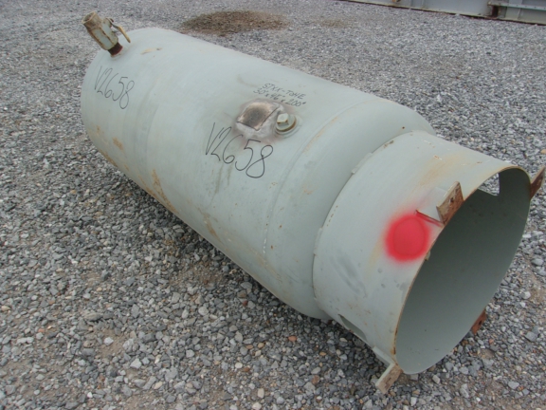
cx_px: 296
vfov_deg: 46.8
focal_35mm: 30
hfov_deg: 59.9
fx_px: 473
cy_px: 222
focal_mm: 4.9
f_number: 10.4
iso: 80
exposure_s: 1/38
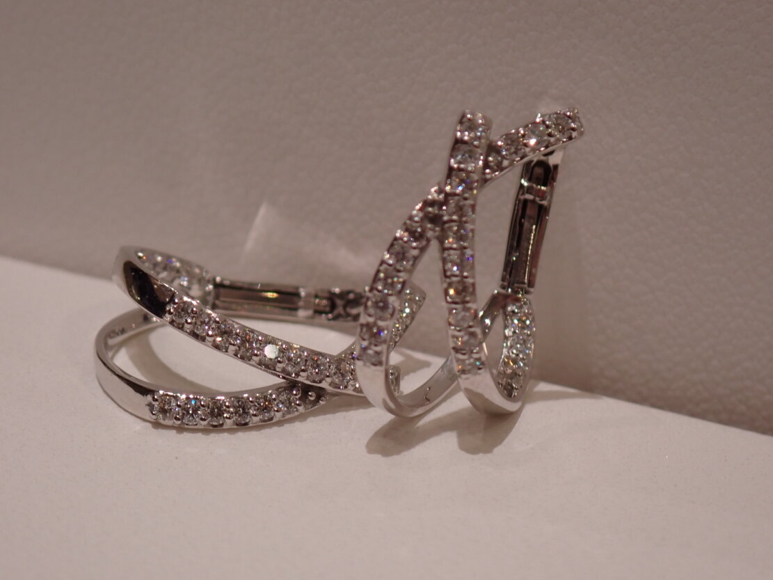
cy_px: 306
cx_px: 373
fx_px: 2411
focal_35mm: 108
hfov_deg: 18.2
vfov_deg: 13.7
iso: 200
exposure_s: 1/125
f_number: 4.9
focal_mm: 18
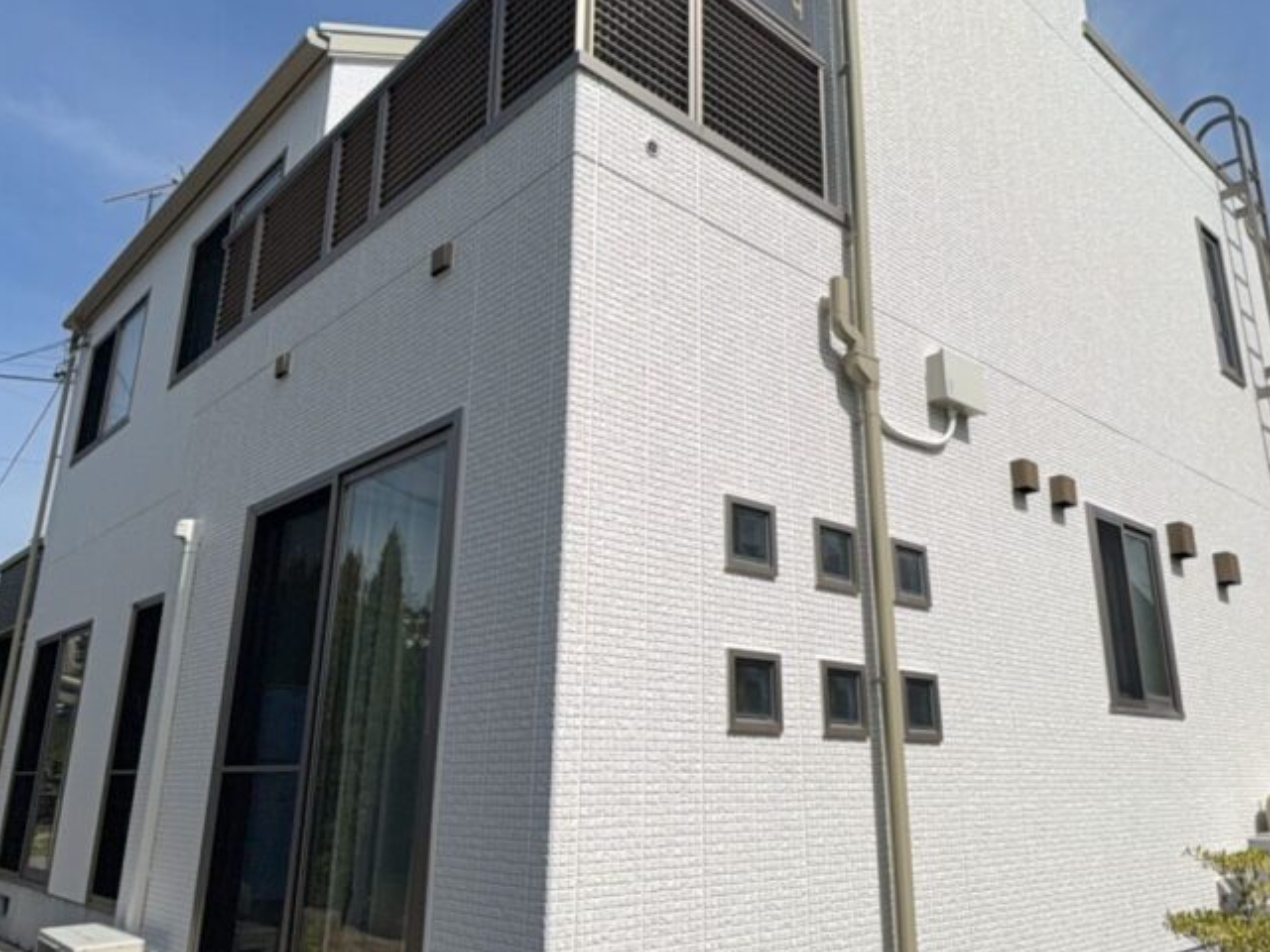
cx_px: 673
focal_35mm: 27
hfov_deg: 65.3
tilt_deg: +19.5
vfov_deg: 51.3
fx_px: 991
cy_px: 454
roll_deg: +1.2
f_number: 1.78
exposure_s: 1/13333
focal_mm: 6.76
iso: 80
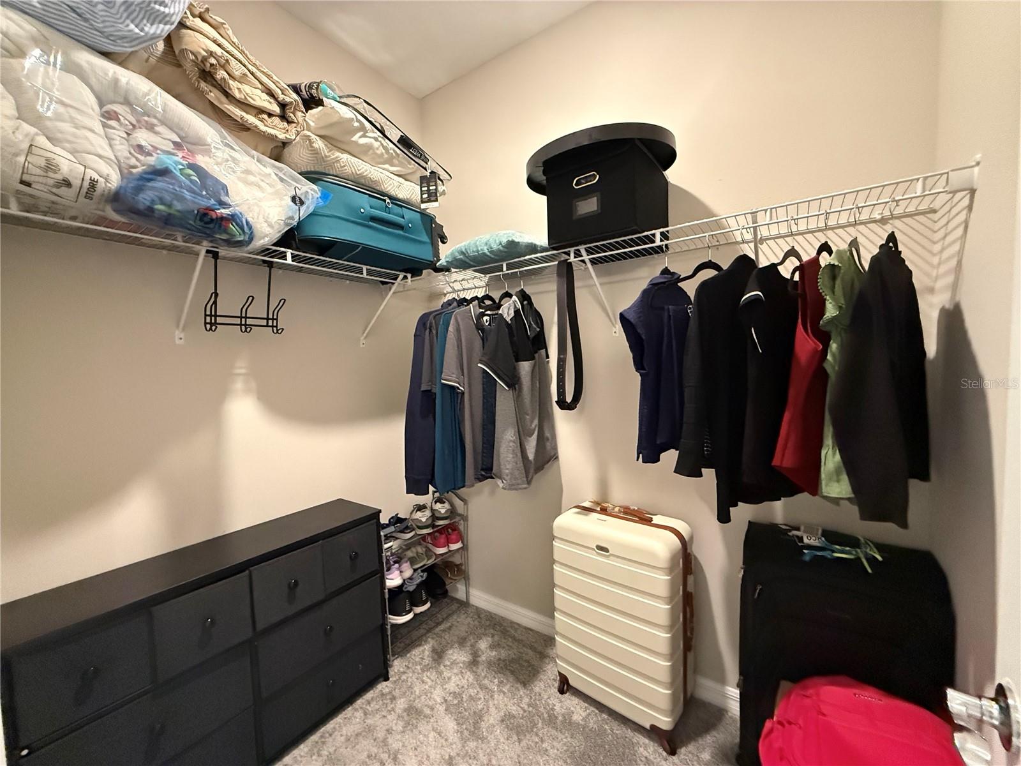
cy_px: 383
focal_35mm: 14
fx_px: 413
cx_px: 510
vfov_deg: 85.7
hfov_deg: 102.1
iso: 1000
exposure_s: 1/60
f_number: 2.2
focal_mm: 2.22
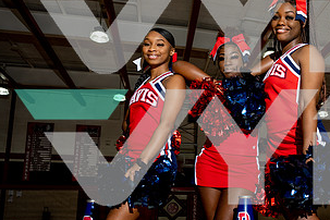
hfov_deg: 39.9
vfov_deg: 29.0
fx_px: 422
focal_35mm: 46
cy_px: 148
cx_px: 292
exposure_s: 1/250
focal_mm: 24
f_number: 5.6
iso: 160
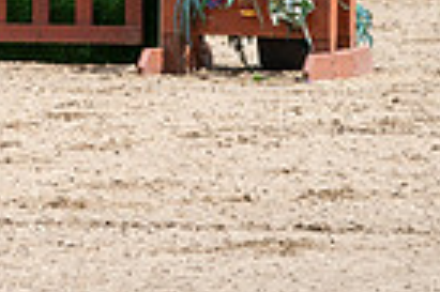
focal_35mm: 607
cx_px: -315
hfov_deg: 3.4
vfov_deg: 2.3
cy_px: -287
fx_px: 7410
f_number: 5.6
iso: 100
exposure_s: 1/500
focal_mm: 143
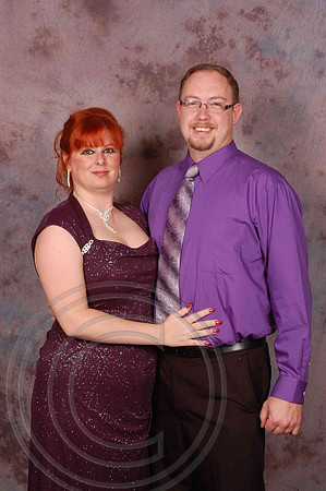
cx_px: 163
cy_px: 246
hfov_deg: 22.6
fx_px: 817
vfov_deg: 33.4
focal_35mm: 60
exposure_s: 1/125
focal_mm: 40
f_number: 10
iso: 200
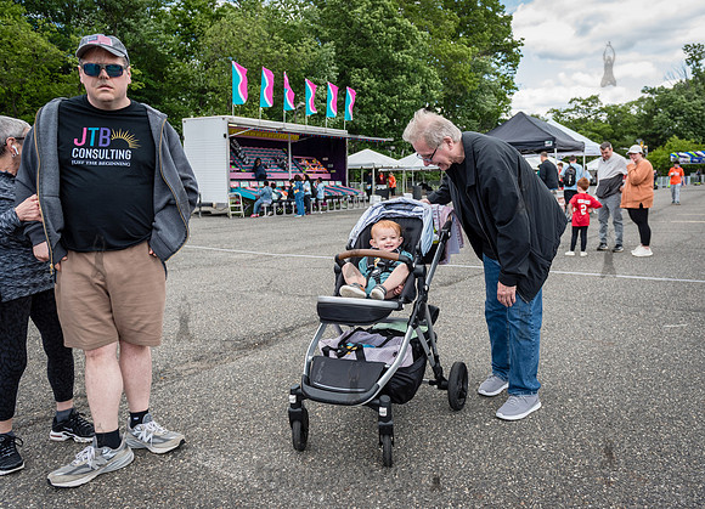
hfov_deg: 64.8
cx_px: 394
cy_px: 232
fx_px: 553
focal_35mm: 28
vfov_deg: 49.4
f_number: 4
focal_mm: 24
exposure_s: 1/1000
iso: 400
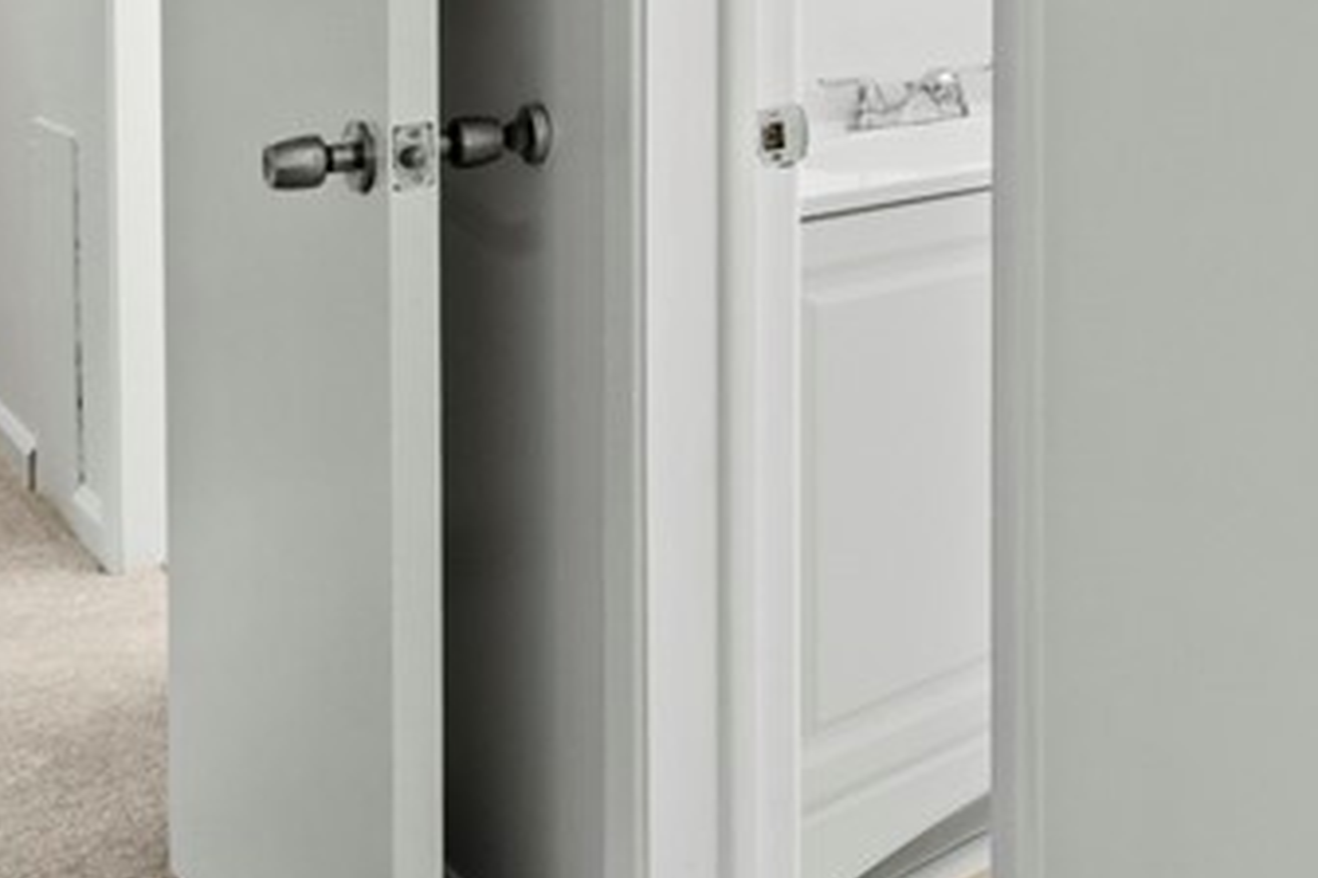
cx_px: 1953
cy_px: -135
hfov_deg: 29.3
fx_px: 1538
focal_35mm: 42
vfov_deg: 28.4
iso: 250
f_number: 9
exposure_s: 1/1.67
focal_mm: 13
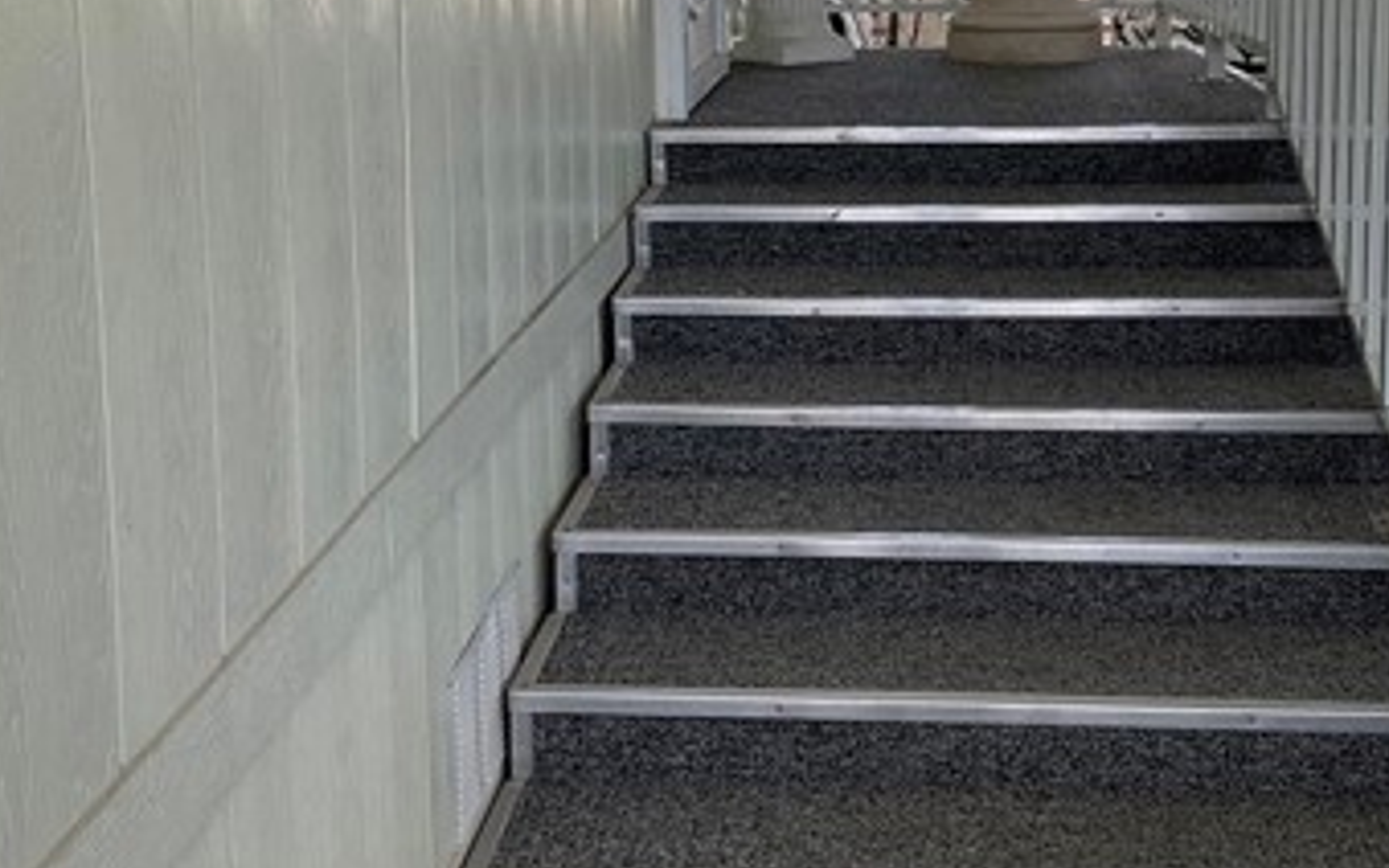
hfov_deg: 35.0
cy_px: 197
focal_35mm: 58
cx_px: 791
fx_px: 2196
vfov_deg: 22.1
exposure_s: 1/120
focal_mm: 3
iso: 20
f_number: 1.8
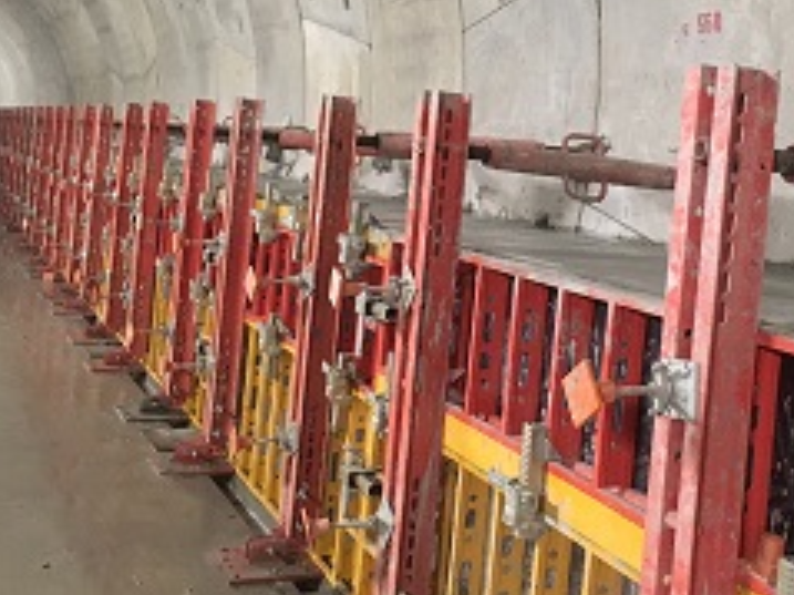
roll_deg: -3.0
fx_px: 1123
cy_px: 175
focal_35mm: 49
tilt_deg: +0.8
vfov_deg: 29.3
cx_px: 535
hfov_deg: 38.4
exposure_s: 1/15
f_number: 2.2
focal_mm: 4.15
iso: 400
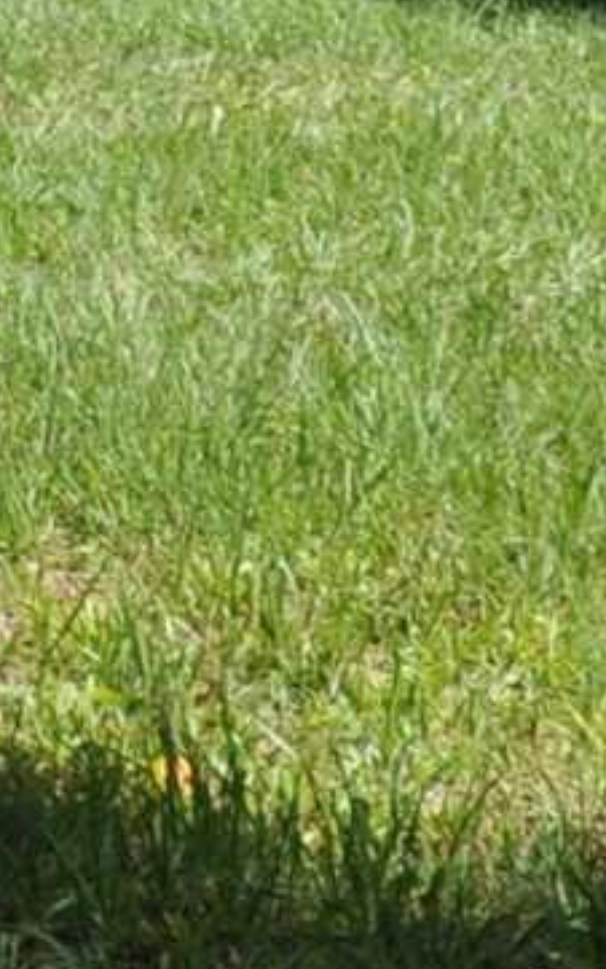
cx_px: -459
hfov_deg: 5.0
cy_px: -529
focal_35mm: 260
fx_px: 6862
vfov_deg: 7.9
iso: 200
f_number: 11
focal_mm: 20
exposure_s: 1/200
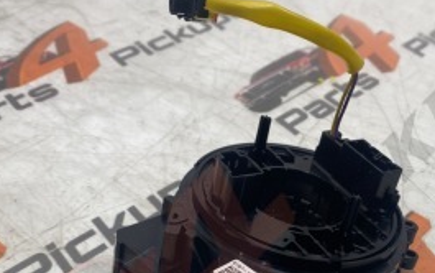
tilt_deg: -43.4
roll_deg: -2.3
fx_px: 617
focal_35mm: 52
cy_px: 249
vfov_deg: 24.2
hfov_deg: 38.6
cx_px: 269
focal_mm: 4.25
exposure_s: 1/116
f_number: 1.8
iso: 32
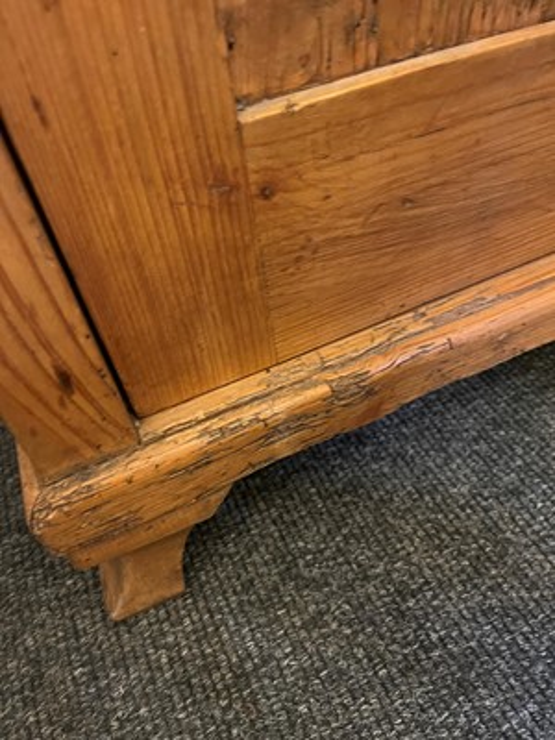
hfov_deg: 54.9
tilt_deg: -46.1
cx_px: 278
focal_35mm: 25
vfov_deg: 69.4
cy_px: 370
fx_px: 534
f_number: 1.6
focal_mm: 5.1
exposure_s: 1/25
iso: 640
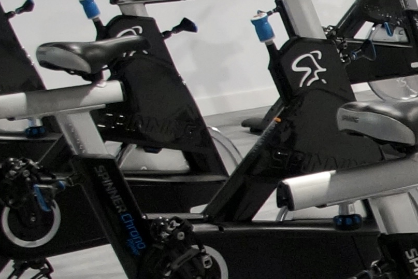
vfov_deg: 11.7
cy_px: 240
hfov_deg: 14.7
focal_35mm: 117
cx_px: 813
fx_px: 1358
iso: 800
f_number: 4
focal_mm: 16
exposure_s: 1/60
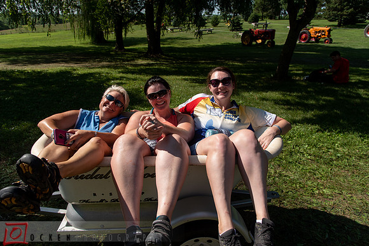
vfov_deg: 53.2
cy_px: 123
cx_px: 184
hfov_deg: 73.7
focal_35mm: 24
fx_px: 246
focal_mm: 24
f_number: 5.6
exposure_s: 1/640
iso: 200
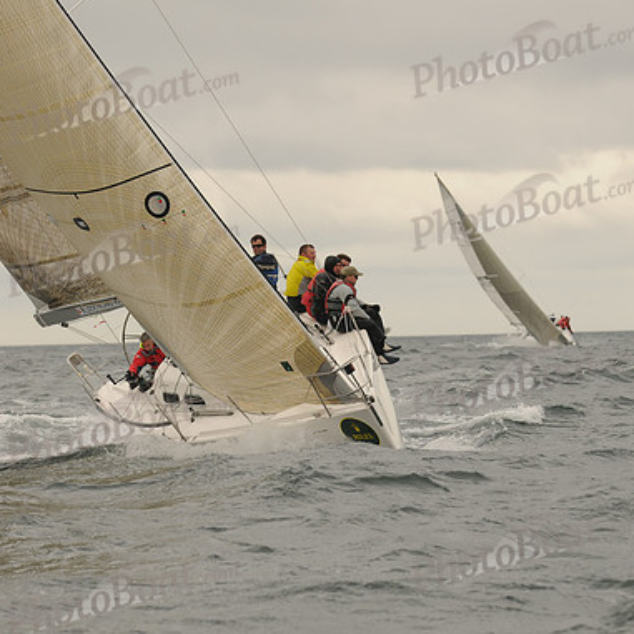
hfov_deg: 8.2
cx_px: 324
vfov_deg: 8.2
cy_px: 317
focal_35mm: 213
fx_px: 4414
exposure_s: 1/1000
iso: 200
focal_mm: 110
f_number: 4
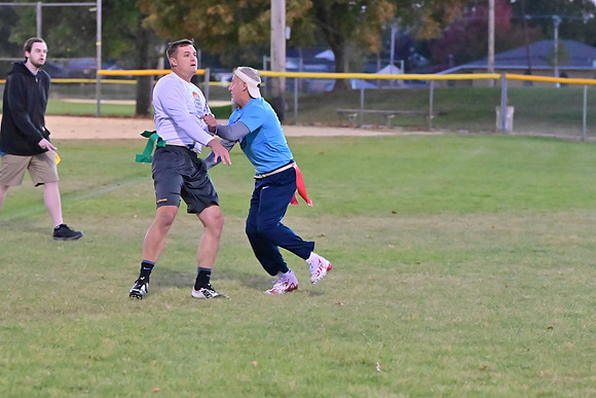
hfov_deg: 12.4
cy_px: 199
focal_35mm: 165
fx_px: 2732
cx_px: 298
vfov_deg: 8.3
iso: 6400
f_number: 4
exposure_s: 1/500
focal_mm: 110
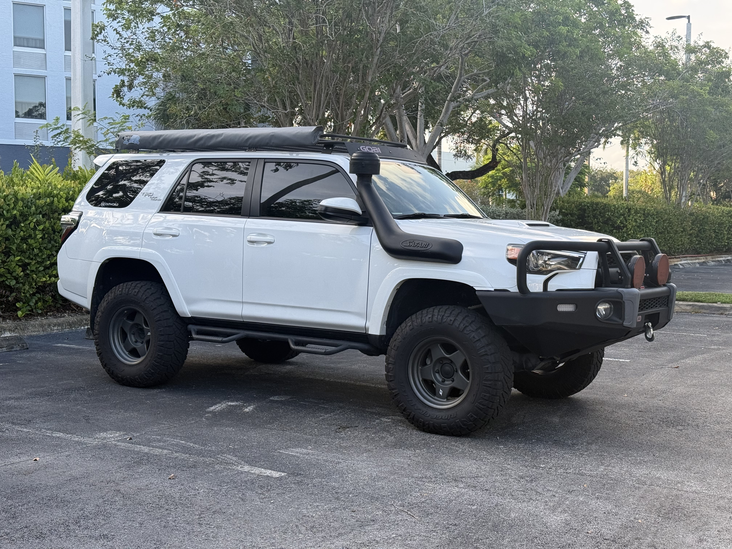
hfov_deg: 39.7
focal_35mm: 48
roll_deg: -0.4
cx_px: 366
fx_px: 1015
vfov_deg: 30.3
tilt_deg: -3.5
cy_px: 274
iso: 64
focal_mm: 6.76
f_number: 1.78
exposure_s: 1/382
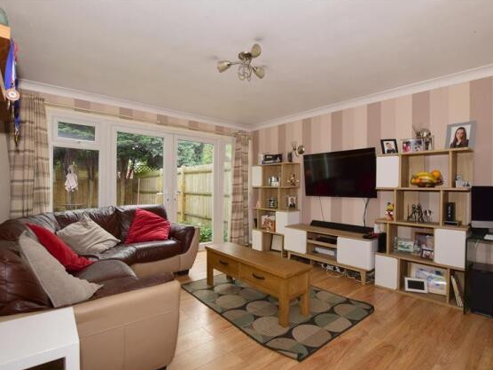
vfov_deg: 74.7
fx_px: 242
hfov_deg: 91.0
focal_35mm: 17
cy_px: 189
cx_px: 249
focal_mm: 10
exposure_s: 1/25
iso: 200
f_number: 7.1
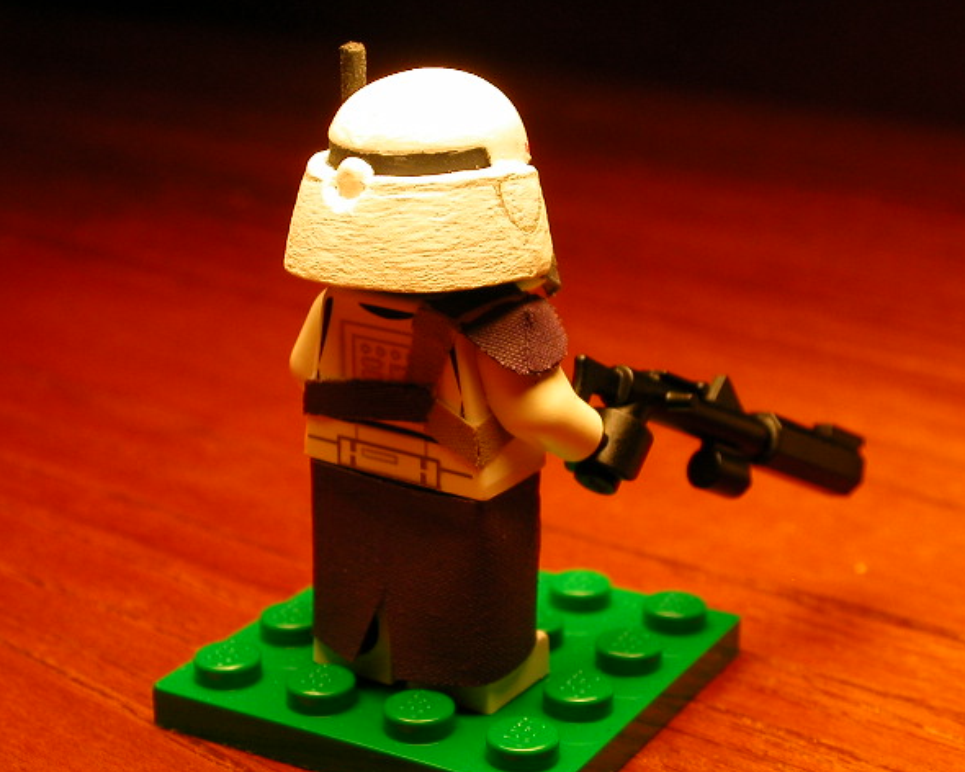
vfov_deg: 21.3
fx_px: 2056
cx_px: 465
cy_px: 386
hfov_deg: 26.4
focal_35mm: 72
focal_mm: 10.4
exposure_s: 1/74.5
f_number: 3.7
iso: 100
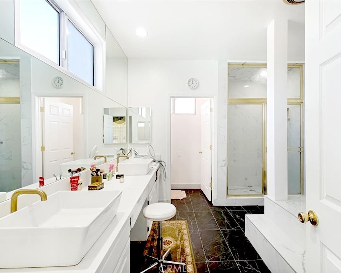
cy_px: 137
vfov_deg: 77.0
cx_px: 183
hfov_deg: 89.5
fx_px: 172
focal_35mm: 17
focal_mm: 10
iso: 500
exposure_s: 1/8
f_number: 8
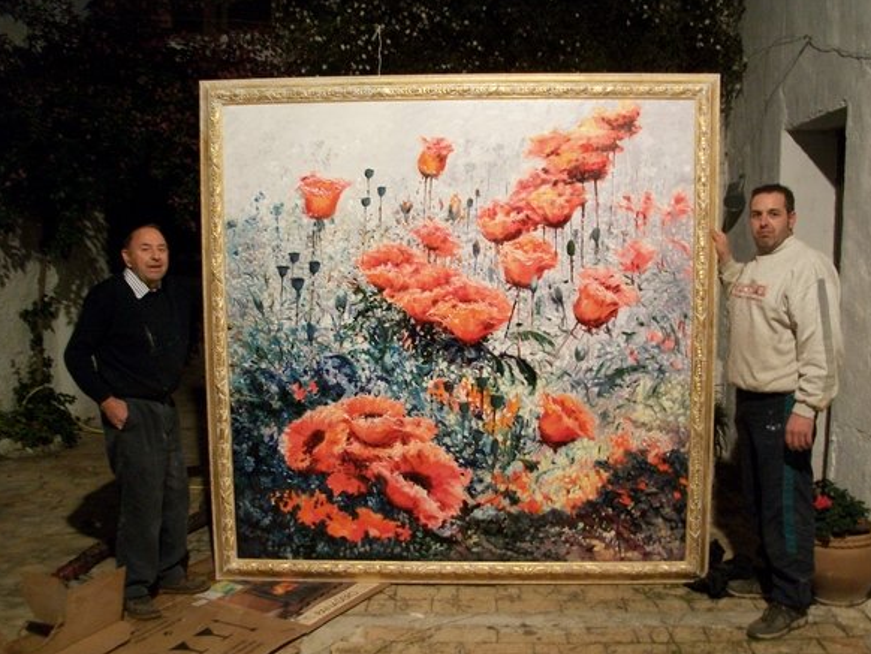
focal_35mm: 33
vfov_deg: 43.0
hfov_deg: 55.3
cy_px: 334
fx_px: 831
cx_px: 459
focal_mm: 5.7
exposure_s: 1/15
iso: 294
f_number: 2.9
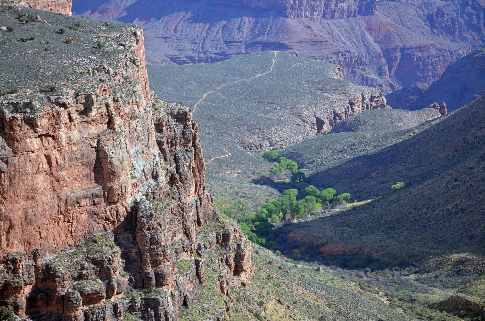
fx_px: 1613
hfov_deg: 17.1
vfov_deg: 11.4
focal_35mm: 120
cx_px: 242
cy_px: 160
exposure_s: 1/640
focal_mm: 80
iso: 200
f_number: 6.3
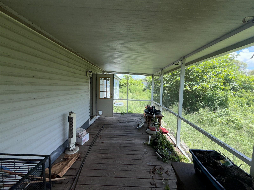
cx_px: 127
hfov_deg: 102.1
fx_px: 103
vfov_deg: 85.7
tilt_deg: -5.0
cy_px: 95
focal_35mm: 14
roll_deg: -0.7
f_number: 2.2
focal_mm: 2.22
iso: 16
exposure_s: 1/208
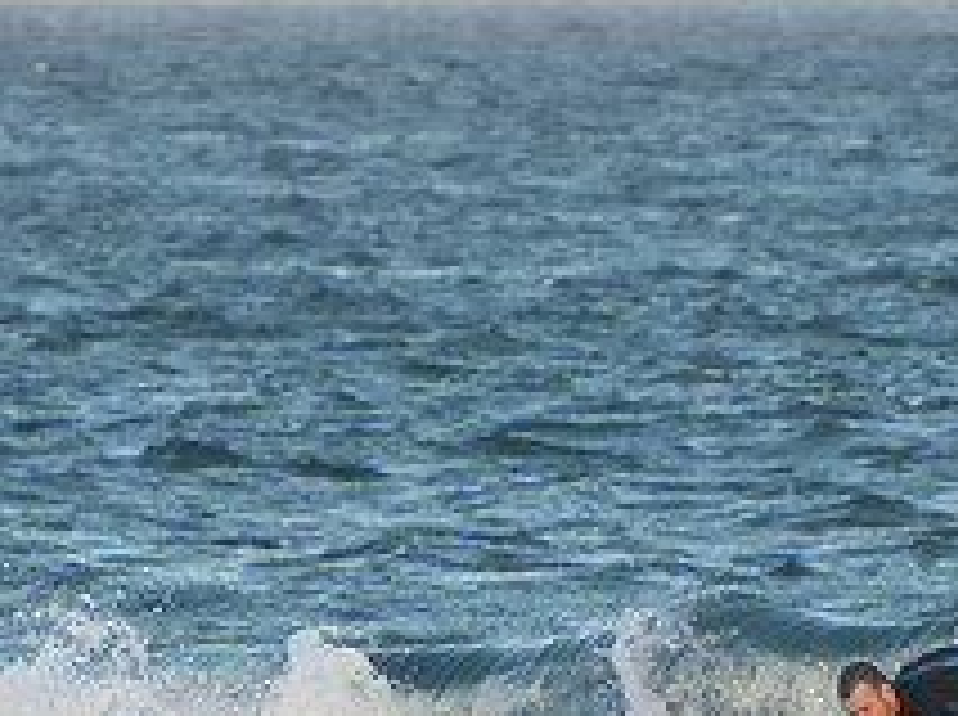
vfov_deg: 1.2
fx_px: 35420
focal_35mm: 1282
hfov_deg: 1.5
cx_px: 900
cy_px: 786
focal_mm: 320
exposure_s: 1/800
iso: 320
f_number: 5.6
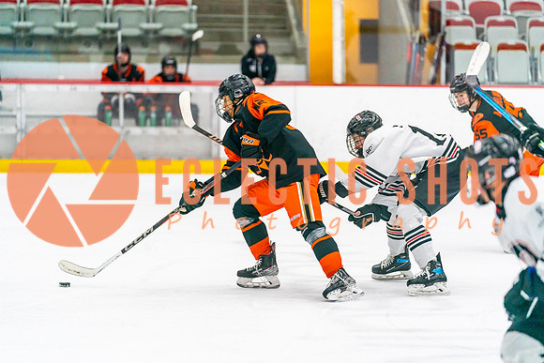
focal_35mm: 166
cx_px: 272
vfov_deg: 8.3
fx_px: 2514
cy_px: 182
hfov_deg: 12.4
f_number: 2.8
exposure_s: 1/1250
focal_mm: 154
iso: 3200
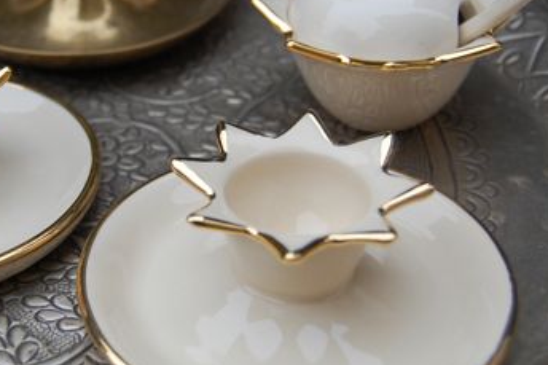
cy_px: 124
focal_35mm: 67
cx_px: 161
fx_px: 1019
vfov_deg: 20.2
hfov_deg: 29.8
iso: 400
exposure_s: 1/40
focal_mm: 24
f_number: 4
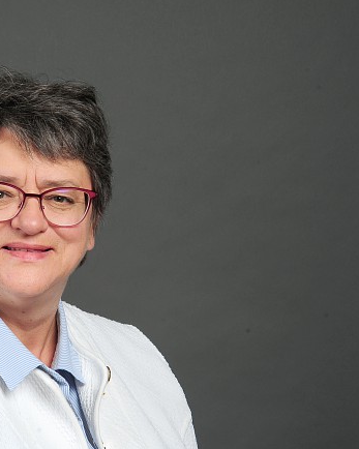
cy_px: 253
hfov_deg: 10.5
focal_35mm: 147
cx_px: 46
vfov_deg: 13.1
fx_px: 1953
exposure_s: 1/200
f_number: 16
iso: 200
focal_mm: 85
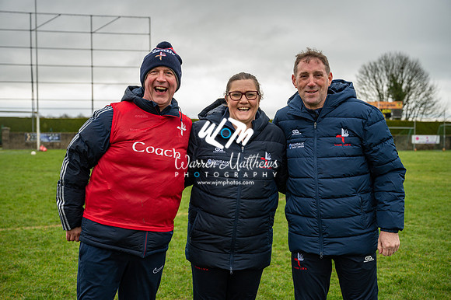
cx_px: 226
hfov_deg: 40.4
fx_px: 613
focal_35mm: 49
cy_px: 150
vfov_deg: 27.5
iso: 160
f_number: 4
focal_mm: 49
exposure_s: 1/250
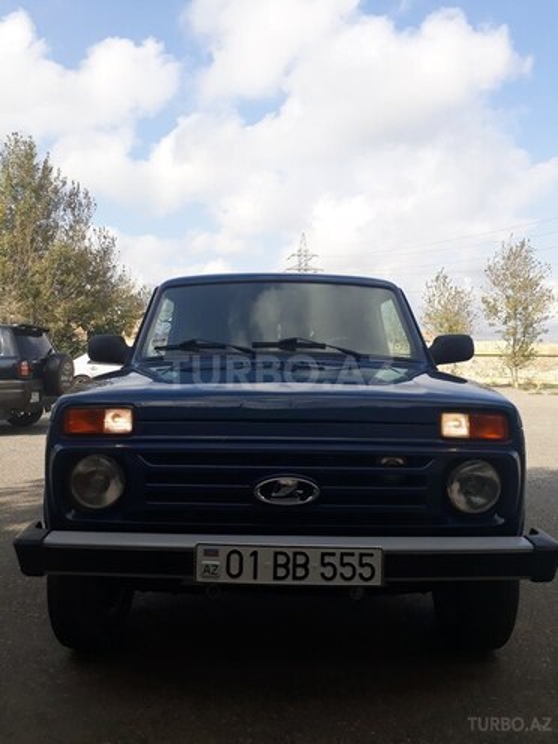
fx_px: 580
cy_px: 372
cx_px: 279
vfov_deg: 65.3
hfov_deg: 51.4
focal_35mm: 27
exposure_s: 1/1073
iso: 40
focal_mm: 3.6
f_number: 1.9
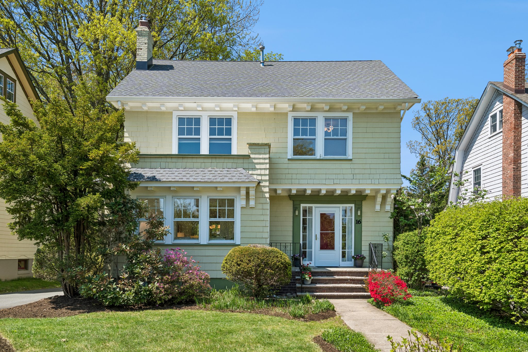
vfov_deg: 45.0
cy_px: 176
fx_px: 425
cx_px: 264
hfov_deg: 63.7
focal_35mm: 29
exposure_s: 1/800
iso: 400
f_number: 8
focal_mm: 29
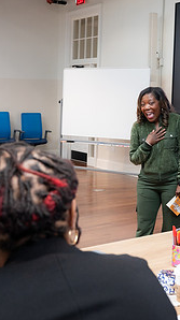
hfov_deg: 19.8
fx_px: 511
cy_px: 125
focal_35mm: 60
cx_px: 142
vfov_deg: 34.8
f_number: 5
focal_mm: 28
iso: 2000
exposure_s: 1/250
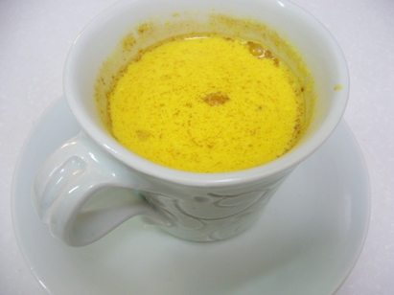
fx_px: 398
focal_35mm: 35
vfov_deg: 40.7
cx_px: 197
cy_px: 148
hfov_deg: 52.6
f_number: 2.8
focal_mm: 5.8
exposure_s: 1/15
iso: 100
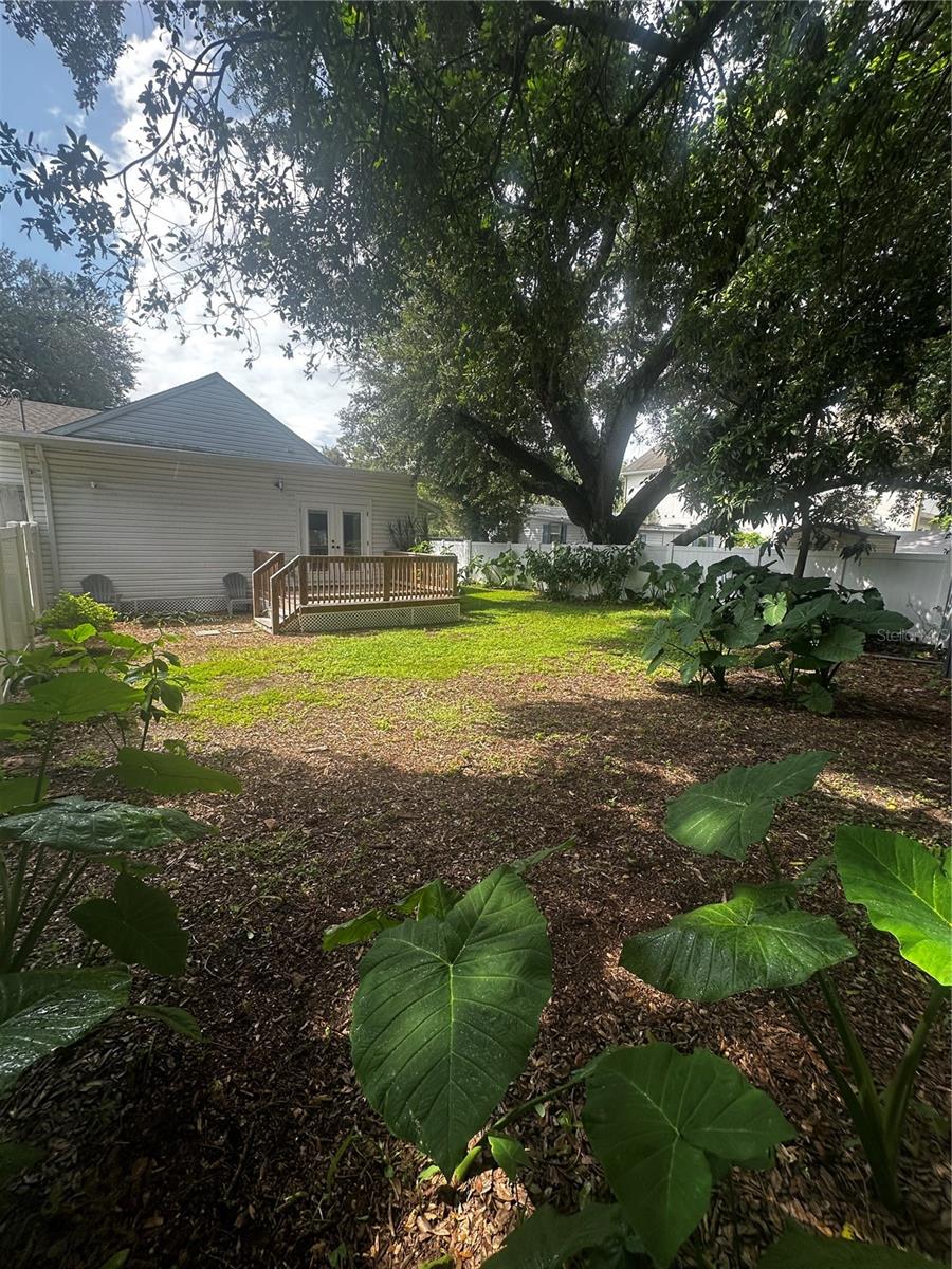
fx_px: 513
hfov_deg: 85.7
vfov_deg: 102.1
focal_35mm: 14
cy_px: 634
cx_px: 476
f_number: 2.2
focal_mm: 2.22
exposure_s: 1/403
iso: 40
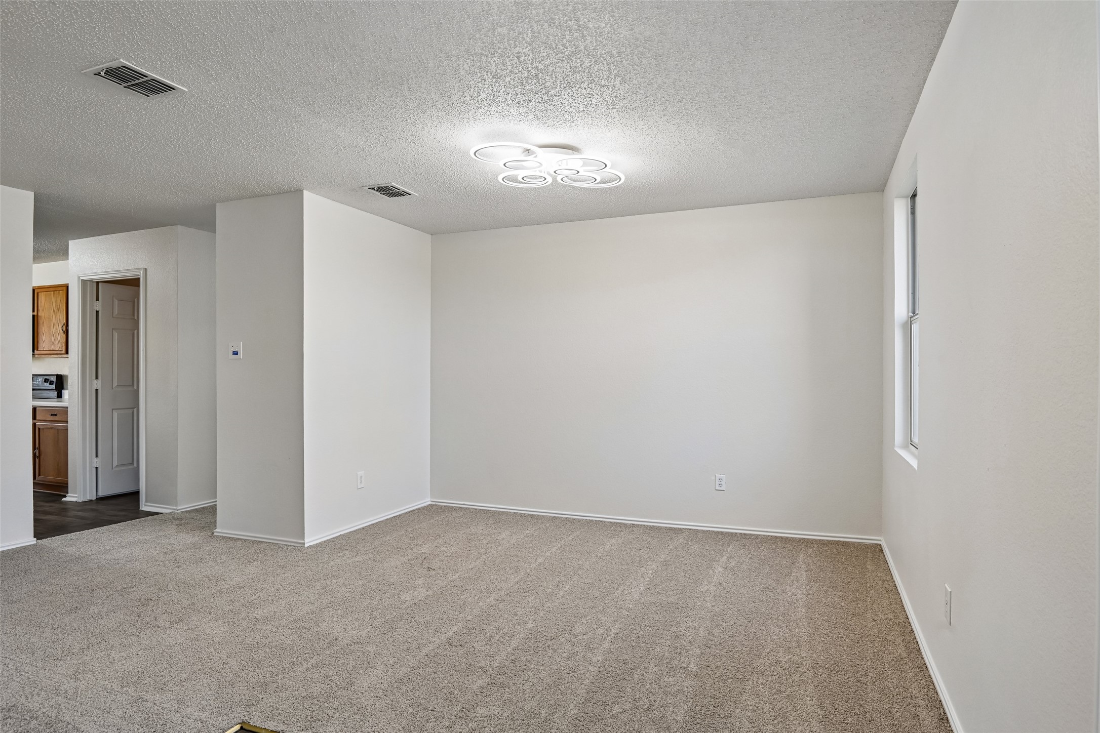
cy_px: 366
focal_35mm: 20
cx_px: 550
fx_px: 611
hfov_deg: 84.0
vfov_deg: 61.9
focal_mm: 20
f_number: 8
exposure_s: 1/50
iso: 400
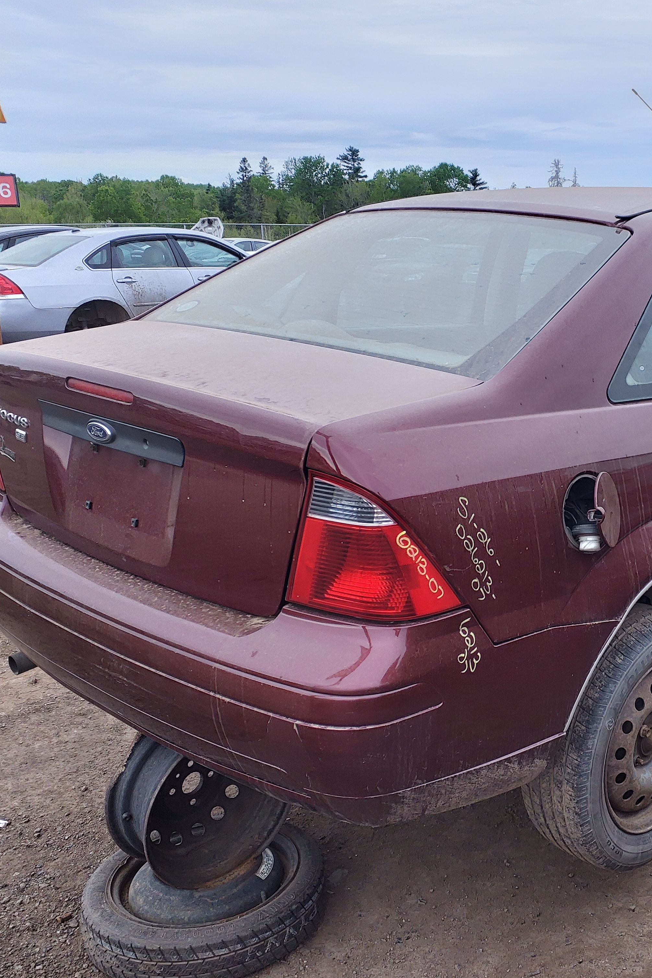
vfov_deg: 51.9
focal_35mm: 37
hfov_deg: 34.3
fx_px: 1005
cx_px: 560
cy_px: 480
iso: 40
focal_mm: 3.58
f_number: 1.9
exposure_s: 1/131
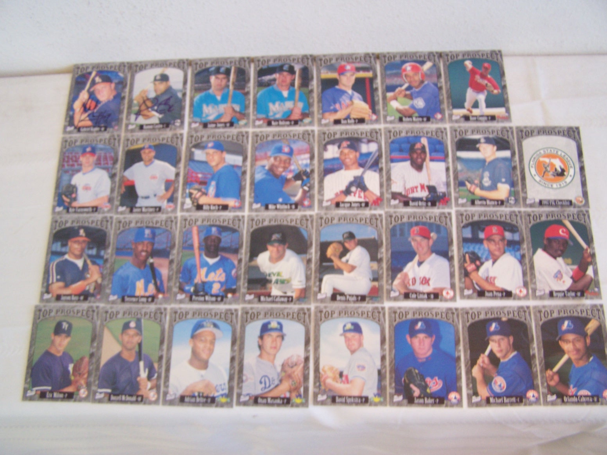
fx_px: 666
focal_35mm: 38
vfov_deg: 37.7
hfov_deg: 49.0
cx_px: 304
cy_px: 228
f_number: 2.8
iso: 140
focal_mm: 6.3
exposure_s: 1/8
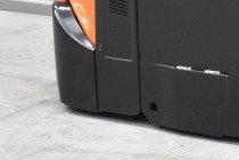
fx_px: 1255
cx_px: 328
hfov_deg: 10.6
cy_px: -158
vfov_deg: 7.0
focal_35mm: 189
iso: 1600
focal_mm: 22
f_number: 5
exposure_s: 1/30
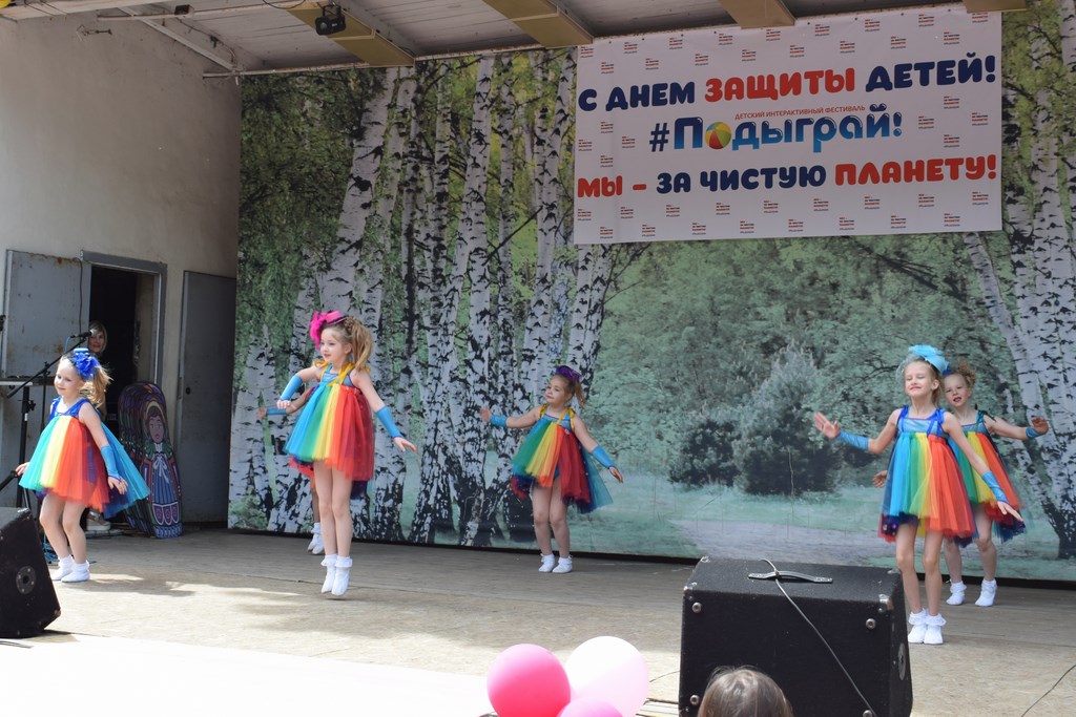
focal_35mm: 40
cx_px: 538
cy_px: 358
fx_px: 1211
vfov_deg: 33.0
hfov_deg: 47.9
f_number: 8
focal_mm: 27
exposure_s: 1/250
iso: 320
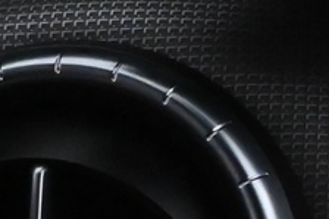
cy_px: -109
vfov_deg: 4.6
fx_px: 2729
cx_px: 687
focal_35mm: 299
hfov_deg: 6.7
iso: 6400
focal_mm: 27.5
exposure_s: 1/100
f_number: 5
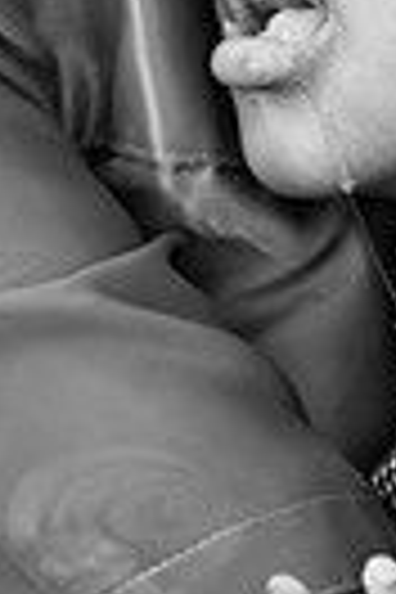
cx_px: 194
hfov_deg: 2.0
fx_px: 11236
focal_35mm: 681
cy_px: -248
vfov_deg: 3.0
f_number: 4
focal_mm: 200
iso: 1000
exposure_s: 1/200
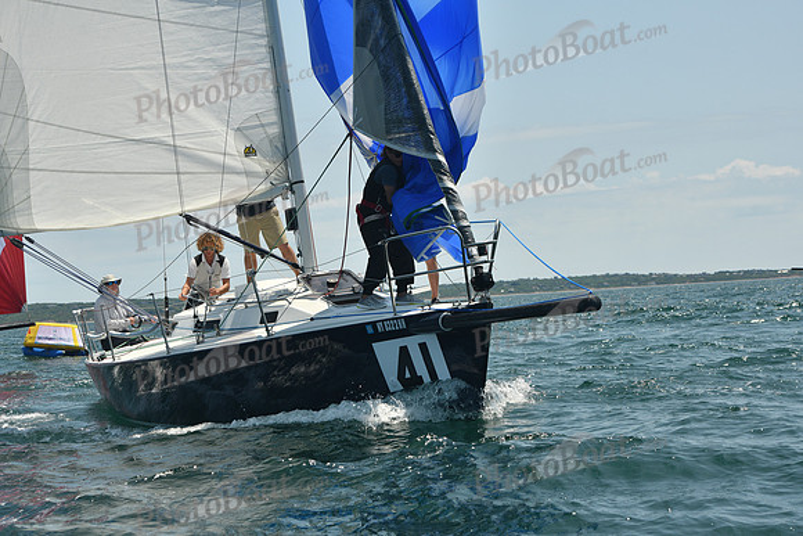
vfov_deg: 16.1
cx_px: 402
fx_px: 1896
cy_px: 268
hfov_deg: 23.9
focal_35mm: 85
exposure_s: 1/640
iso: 320
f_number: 8
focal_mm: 85
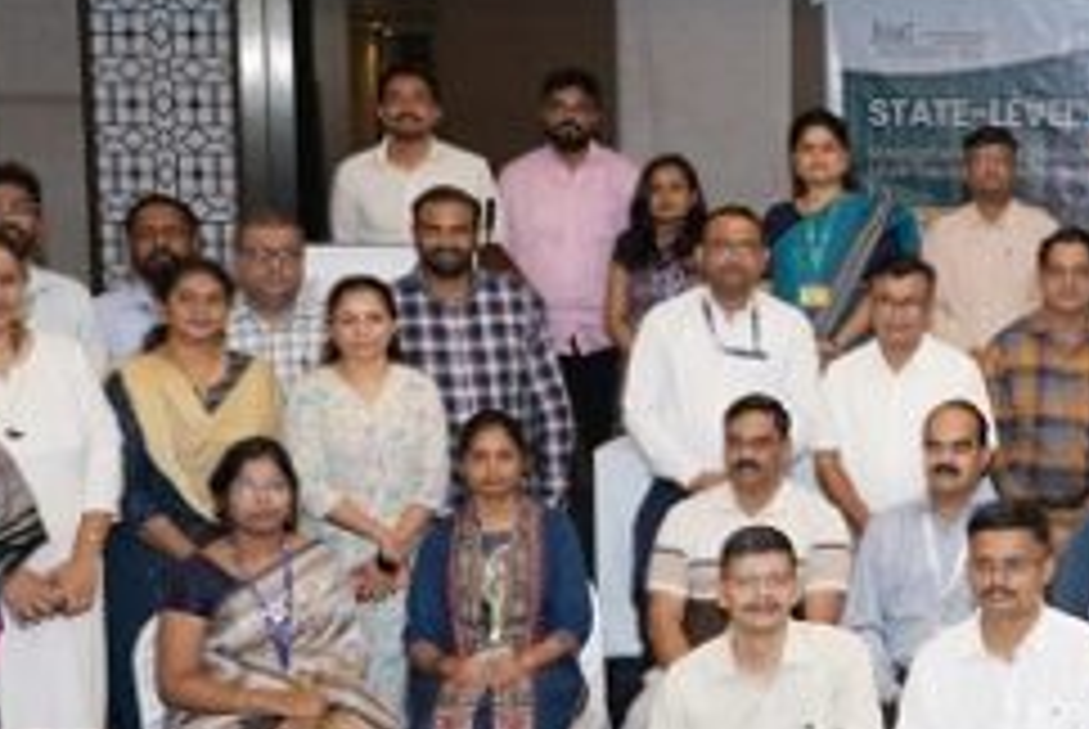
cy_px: 371
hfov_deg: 27.2
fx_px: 2090
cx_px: 1138
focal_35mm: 69
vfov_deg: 19.8
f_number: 5.6
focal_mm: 24
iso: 2000
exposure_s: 1/160
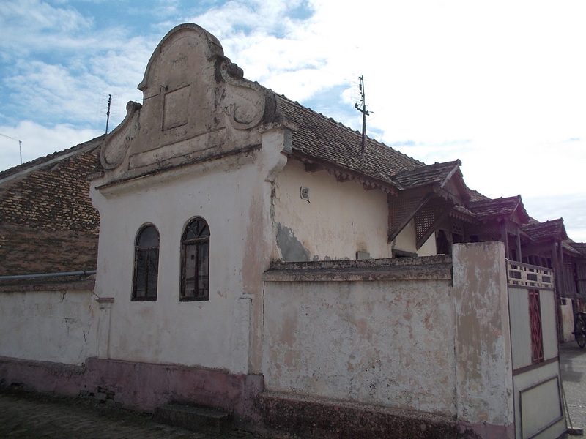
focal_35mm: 29
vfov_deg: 48.2
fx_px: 491
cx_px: 293
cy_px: 220
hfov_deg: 61.7
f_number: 3.3
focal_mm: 4.1
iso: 80
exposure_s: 1/1250
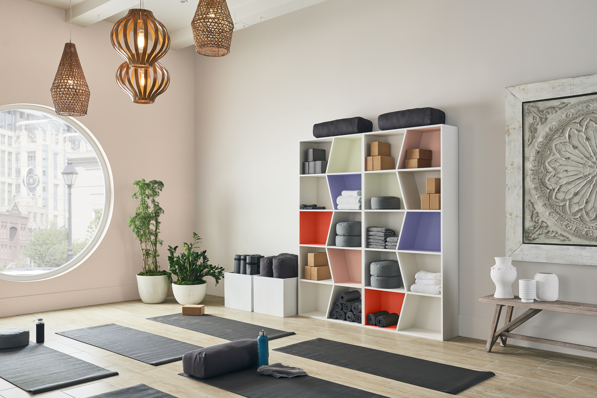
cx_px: 298
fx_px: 564
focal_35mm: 34
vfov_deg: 38.9
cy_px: 199
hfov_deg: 55.8
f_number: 8
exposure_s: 5
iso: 160
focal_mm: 34
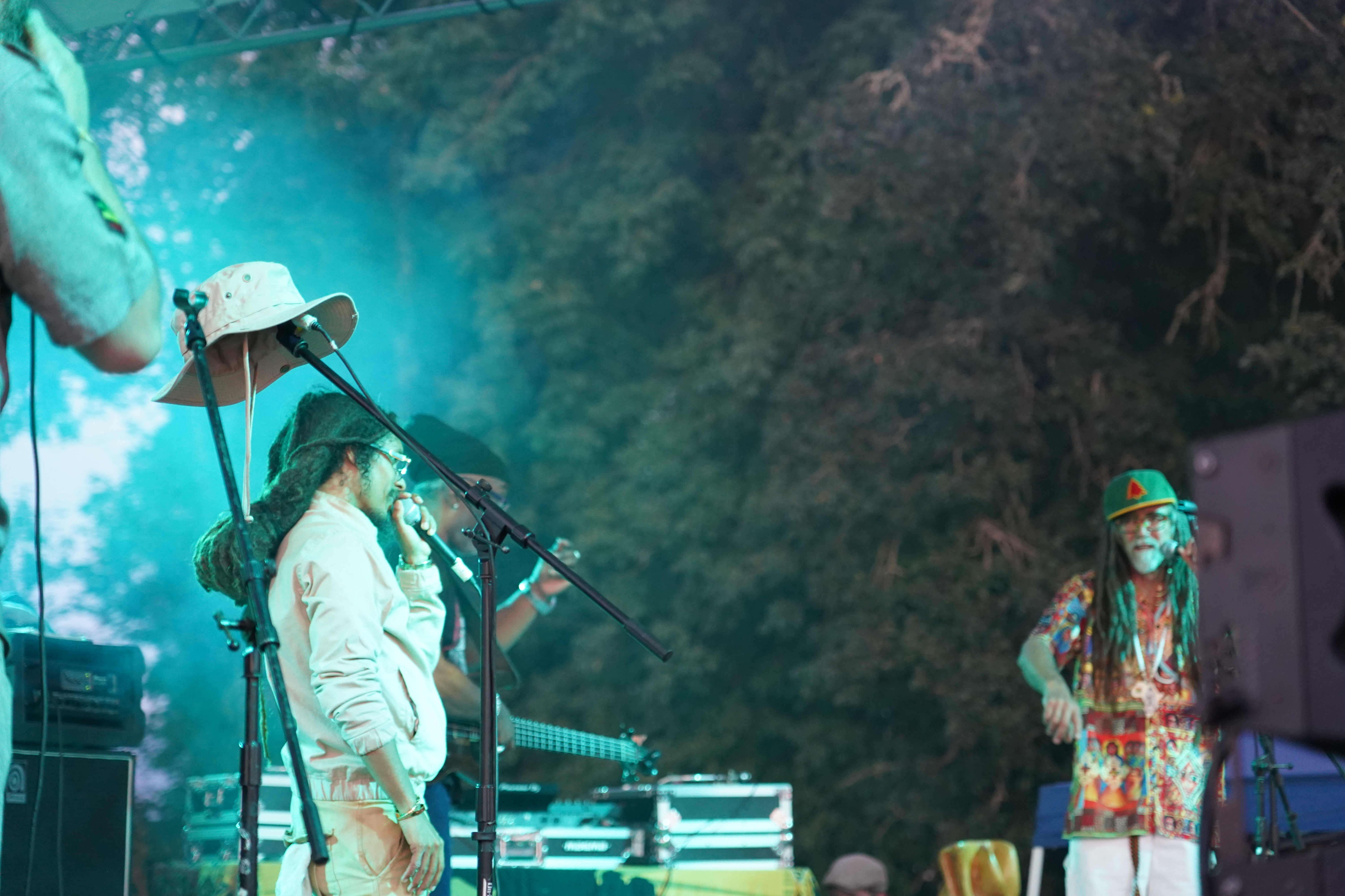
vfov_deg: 13.6
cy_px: 448
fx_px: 3773
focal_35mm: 101
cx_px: 672
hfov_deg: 20.2
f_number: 4
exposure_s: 1/160
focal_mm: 101
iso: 4000
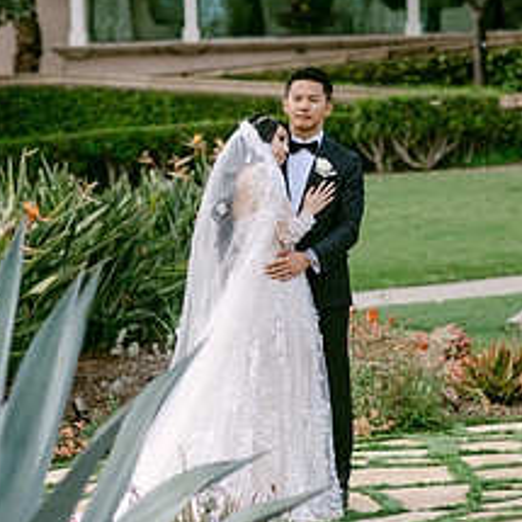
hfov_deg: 11.6
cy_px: 320
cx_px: 189
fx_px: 2576
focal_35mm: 151
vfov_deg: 11.6
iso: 100
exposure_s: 1/800
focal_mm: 85
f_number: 2.8
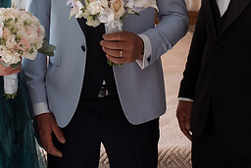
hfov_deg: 22.3
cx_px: 92
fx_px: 635
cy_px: -25
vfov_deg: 14.6
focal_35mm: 91
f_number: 2.8
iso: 400
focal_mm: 35
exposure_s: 1/200
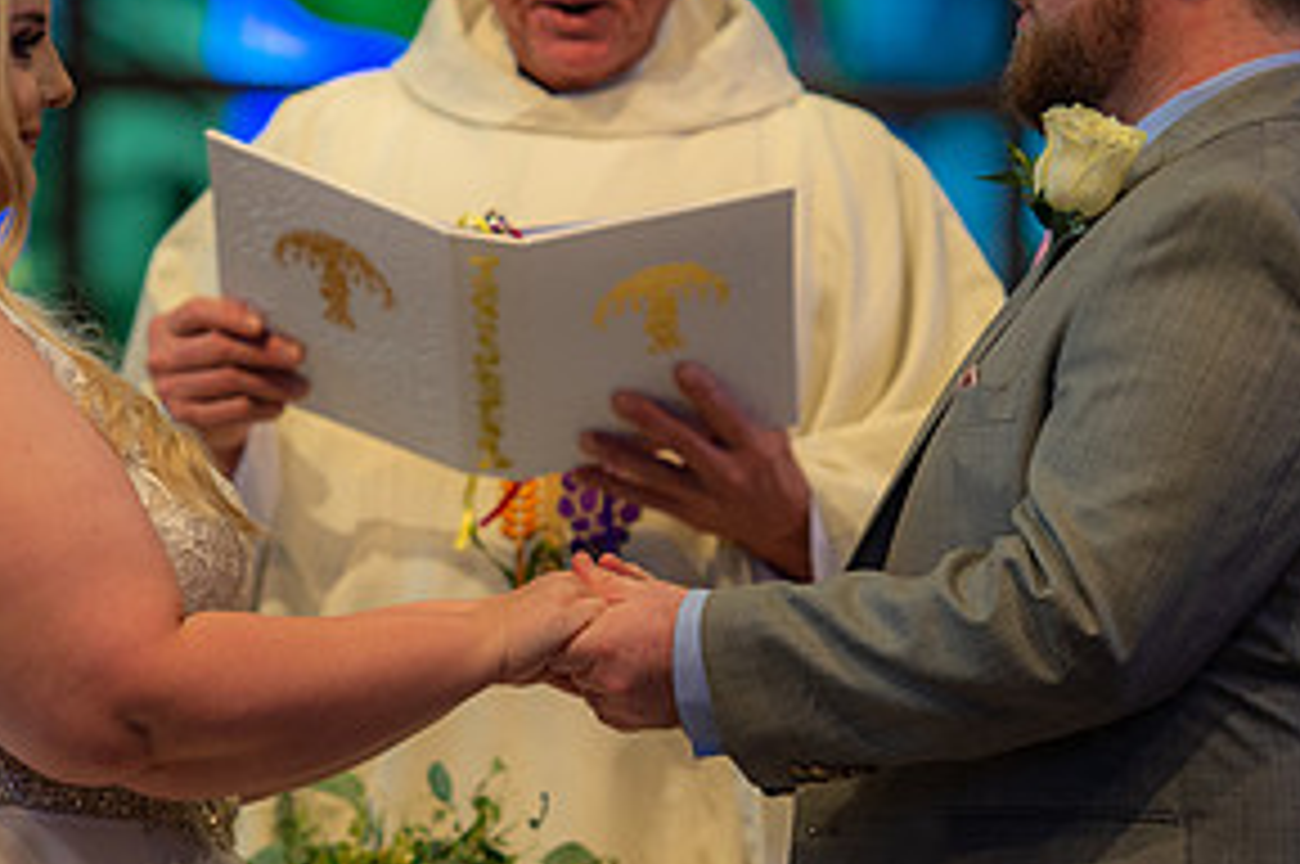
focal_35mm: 281
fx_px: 10136
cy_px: 544
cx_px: 472
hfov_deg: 7.3
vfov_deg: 4.9
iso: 1250
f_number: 3.2
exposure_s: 1/160
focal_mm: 140
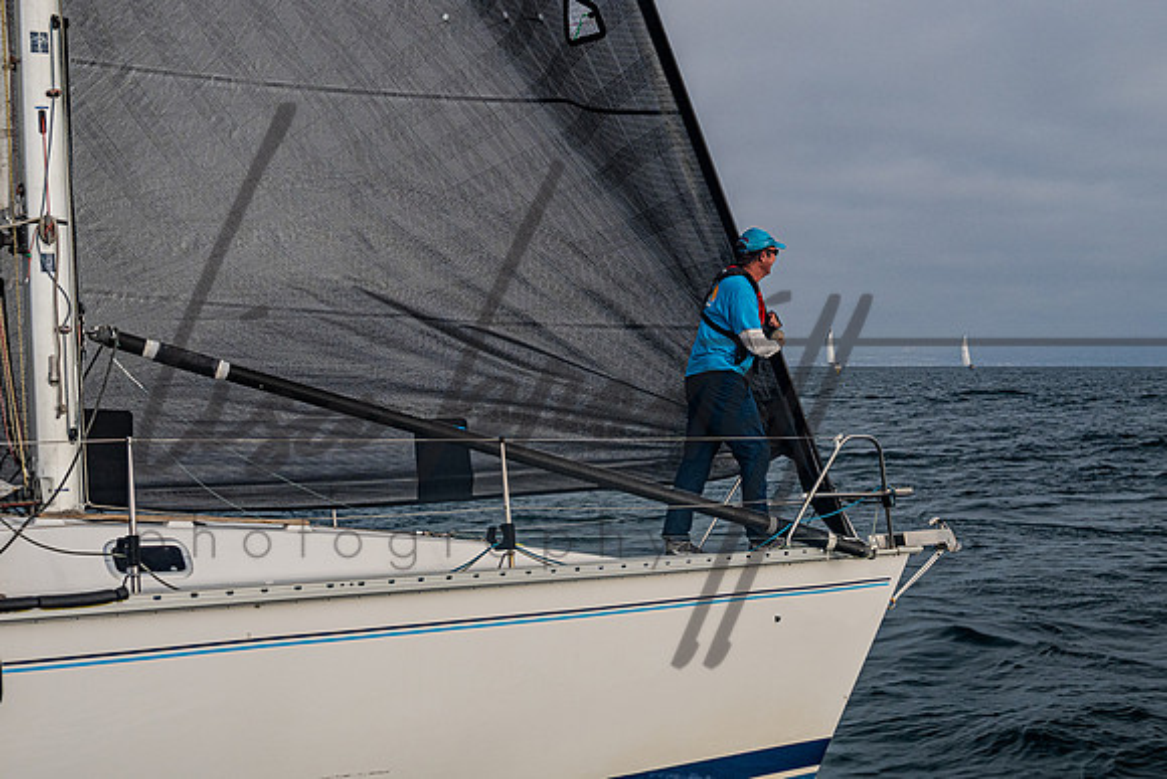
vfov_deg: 23.3
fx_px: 1871
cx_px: 699
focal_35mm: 58
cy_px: 222
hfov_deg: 34.5
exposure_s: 1/1250
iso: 400
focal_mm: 40
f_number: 6.3
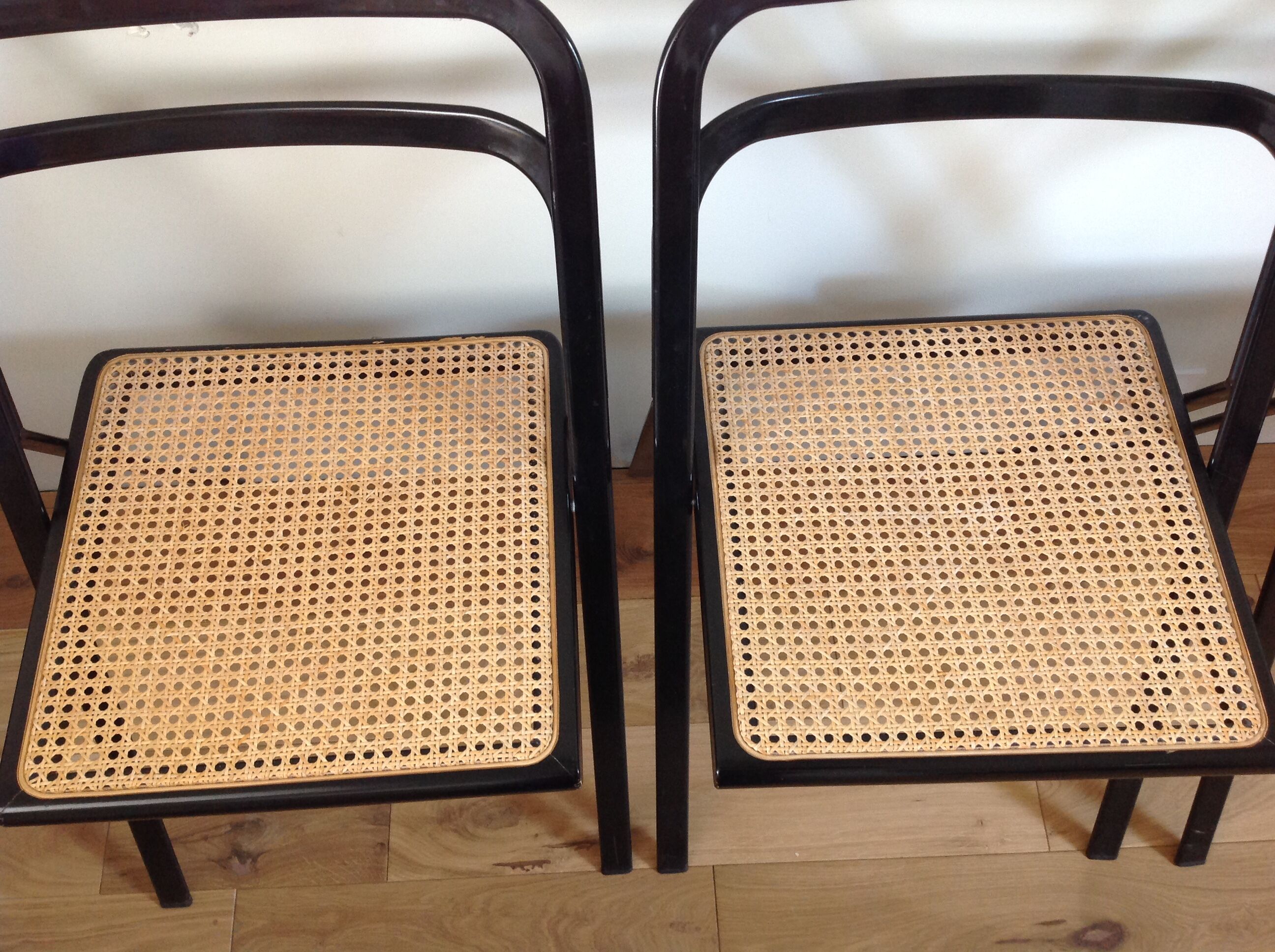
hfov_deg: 52.7
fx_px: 1287
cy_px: 476
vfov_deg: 40.6
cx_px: 638
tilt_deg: -62.6
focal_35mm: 35
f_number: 2.4
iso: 125
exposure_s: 1/15
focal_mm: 4.28
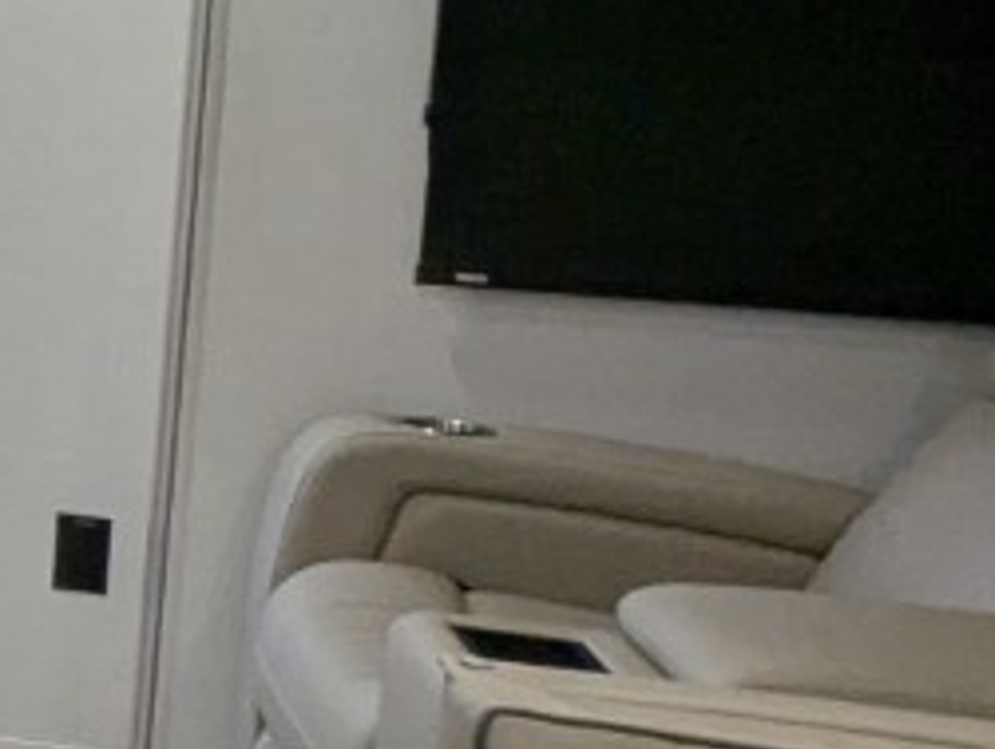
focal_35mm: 89
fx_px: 2562
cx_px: -1409
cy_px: 48
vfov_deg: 16.4
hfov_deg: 14.4
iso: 206
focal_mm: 2.35
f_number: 2.2
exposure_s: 1/144
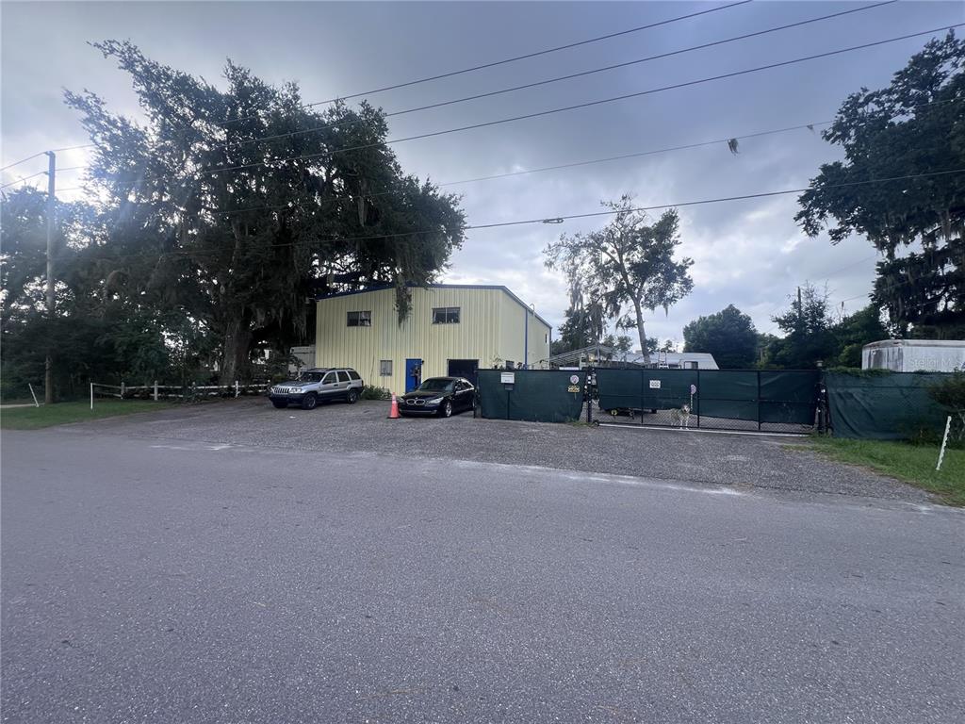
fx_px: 362
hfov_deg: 106.2
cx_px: 482
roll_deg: -0.7
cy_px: 362
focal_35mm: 13
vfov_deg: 89.9
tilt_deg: +1.9
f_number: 1.8
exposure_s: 1/528
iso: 32
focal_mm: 1.57
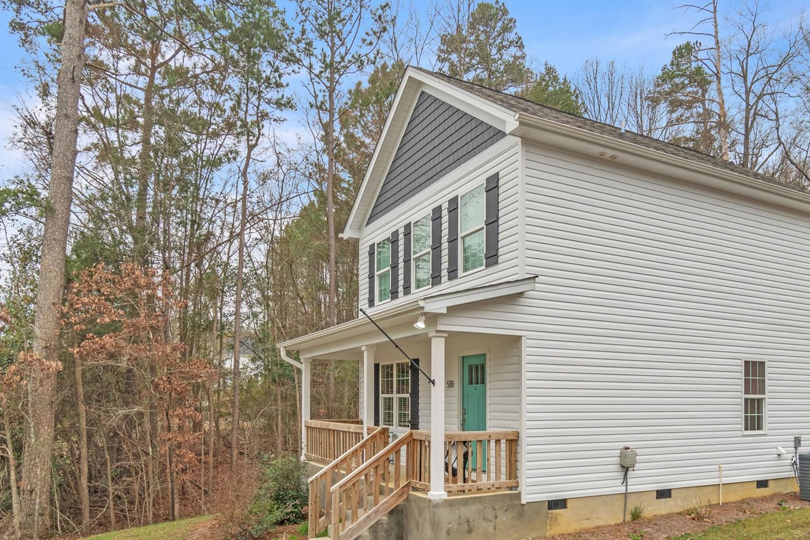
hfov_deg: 72.1
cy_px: 302
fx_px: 554
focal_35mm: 25
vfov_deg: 51.8
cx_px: 452
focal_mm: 13
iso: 400
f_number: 6.3
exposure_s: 1/400
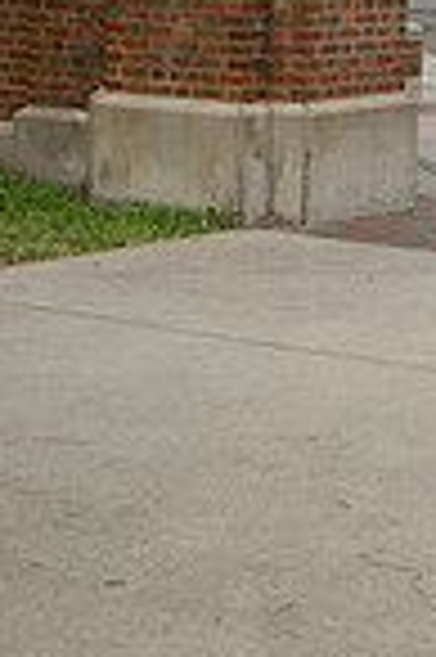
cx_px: 656
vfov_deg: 17.9
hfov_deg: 11.8
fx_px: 2021
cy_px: -27
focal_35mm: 111
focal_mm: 24
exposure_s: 1/250
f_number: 7.1
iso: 100
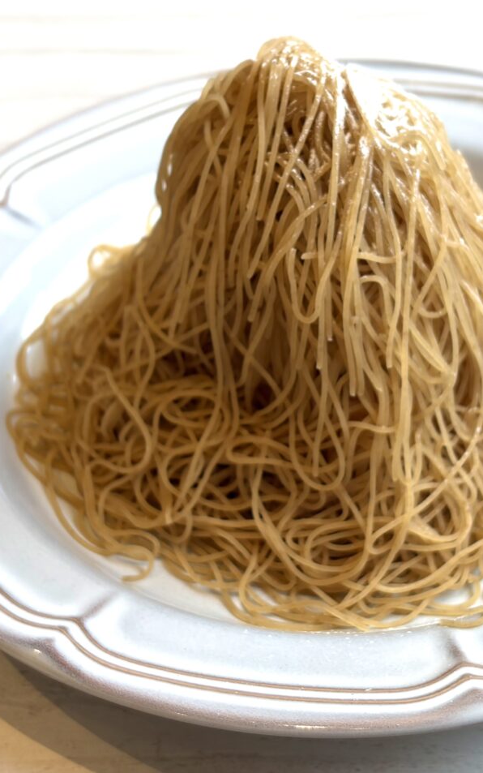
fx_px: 1558
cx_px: 318
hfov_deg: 17.6
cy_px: 384
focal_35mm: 74
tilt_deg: -44.1
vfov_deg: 27.8
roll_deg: +2.0
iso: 40
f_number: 1.6
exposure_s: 1/121
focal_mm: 5.96
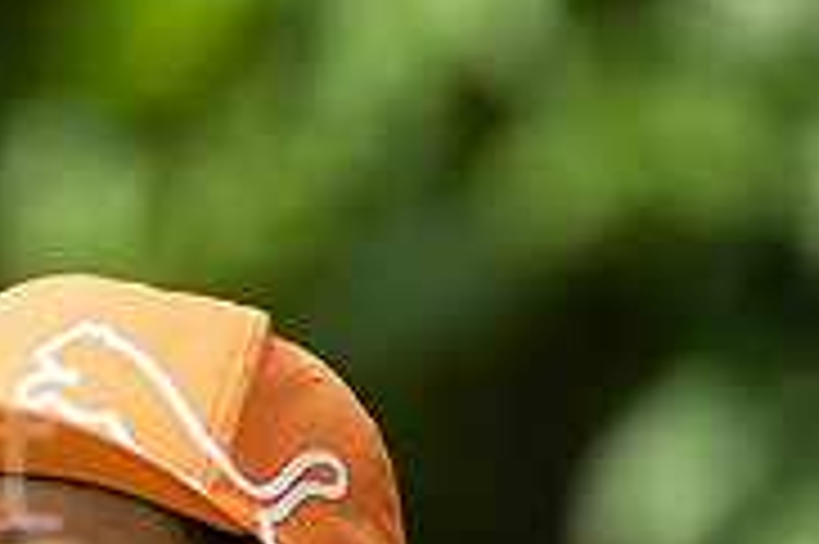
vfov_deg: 1.4
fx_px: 21752
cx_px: -216
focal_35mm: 957
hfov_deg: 2.2
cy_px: 751
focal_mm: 300
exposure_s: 1/1600
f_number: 5
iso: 400
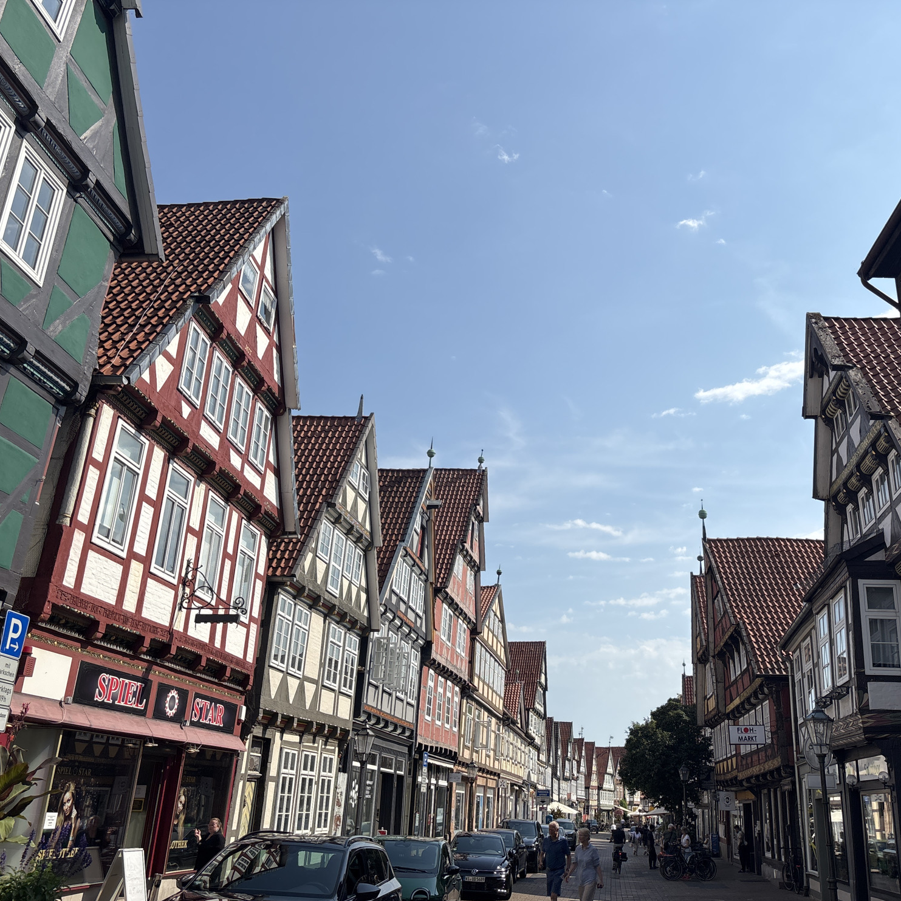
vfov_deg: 52.5
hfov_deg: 52.1
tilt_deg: +21.5
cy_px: 453
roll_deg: -1.5
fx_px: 913
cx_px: 549
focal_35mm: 31
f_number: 1.6
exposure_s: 1/5348
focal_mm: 5.96
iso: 50
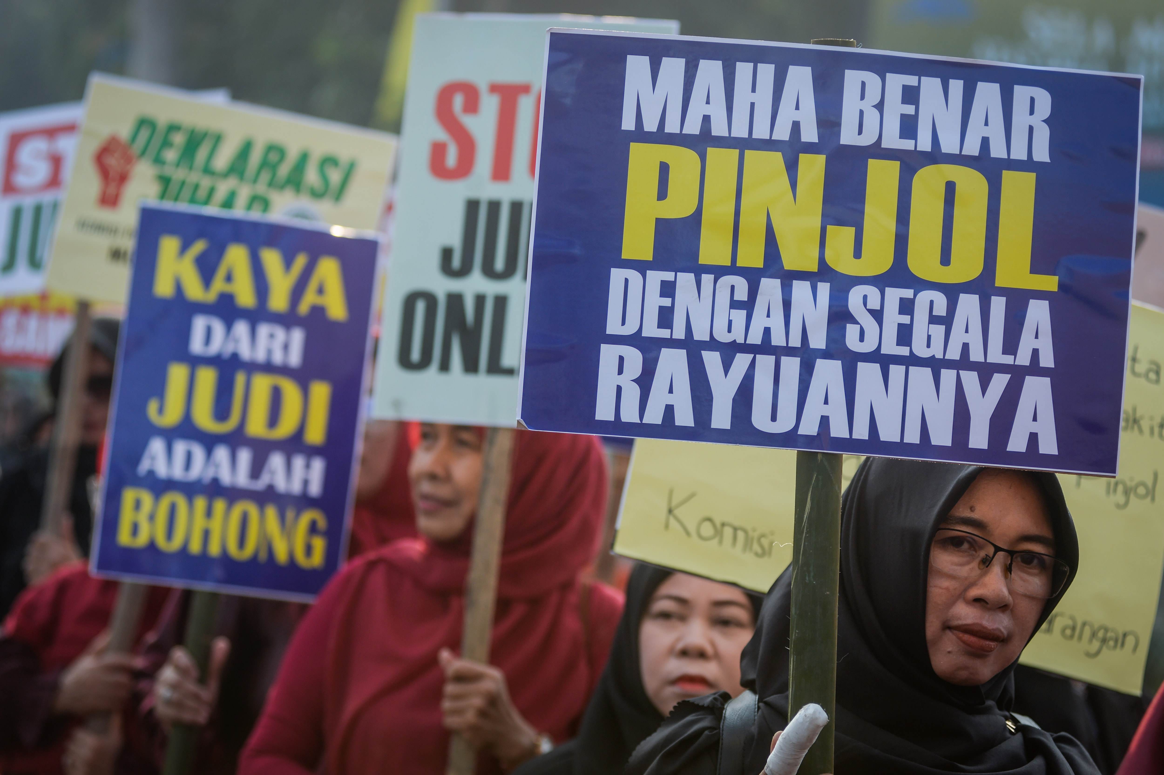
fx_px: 2585
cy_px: 388
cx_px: 582
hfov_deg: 25.4
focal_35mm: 80
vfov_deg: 17.0
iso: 200
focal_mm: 80
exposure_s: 1/1600
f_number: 4.5
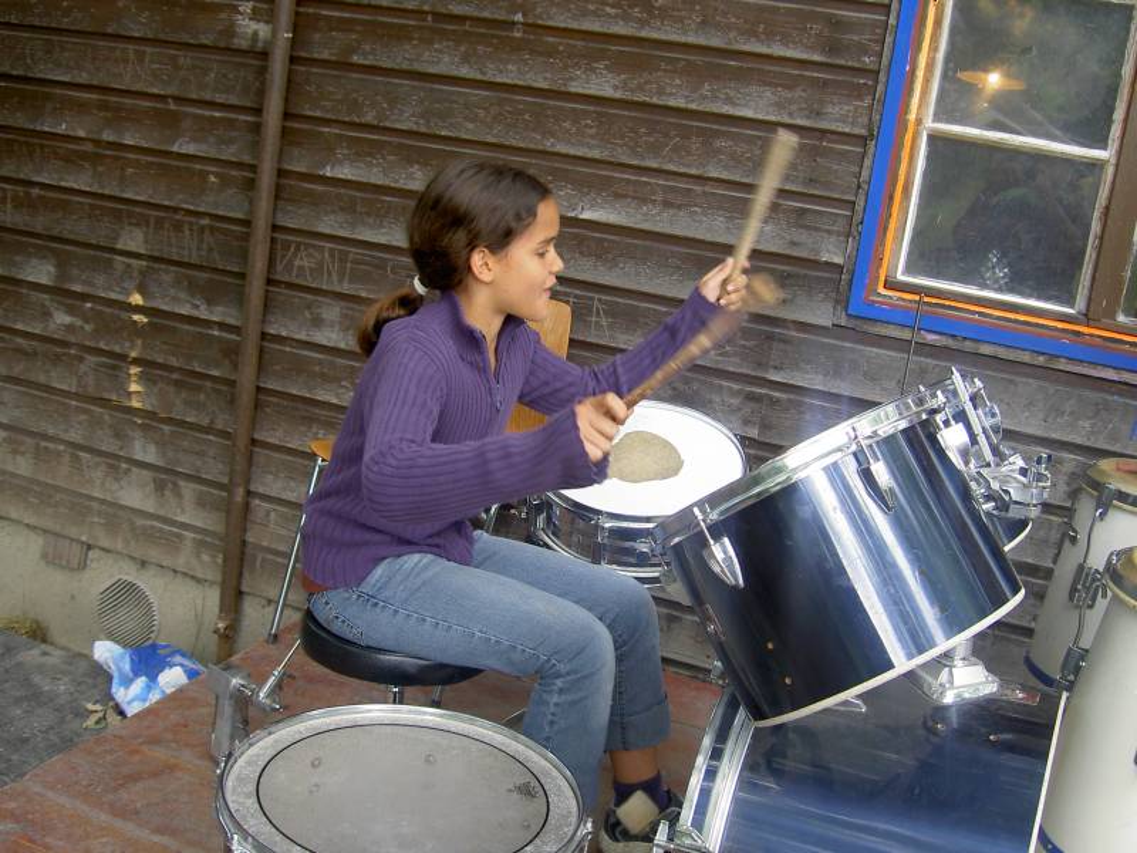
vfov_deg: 36.8
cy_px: 426
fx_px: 1281
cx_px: 568
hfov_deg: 47.9
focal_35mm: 39
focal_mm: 8
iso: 100
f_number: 2.8
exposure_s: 1/80
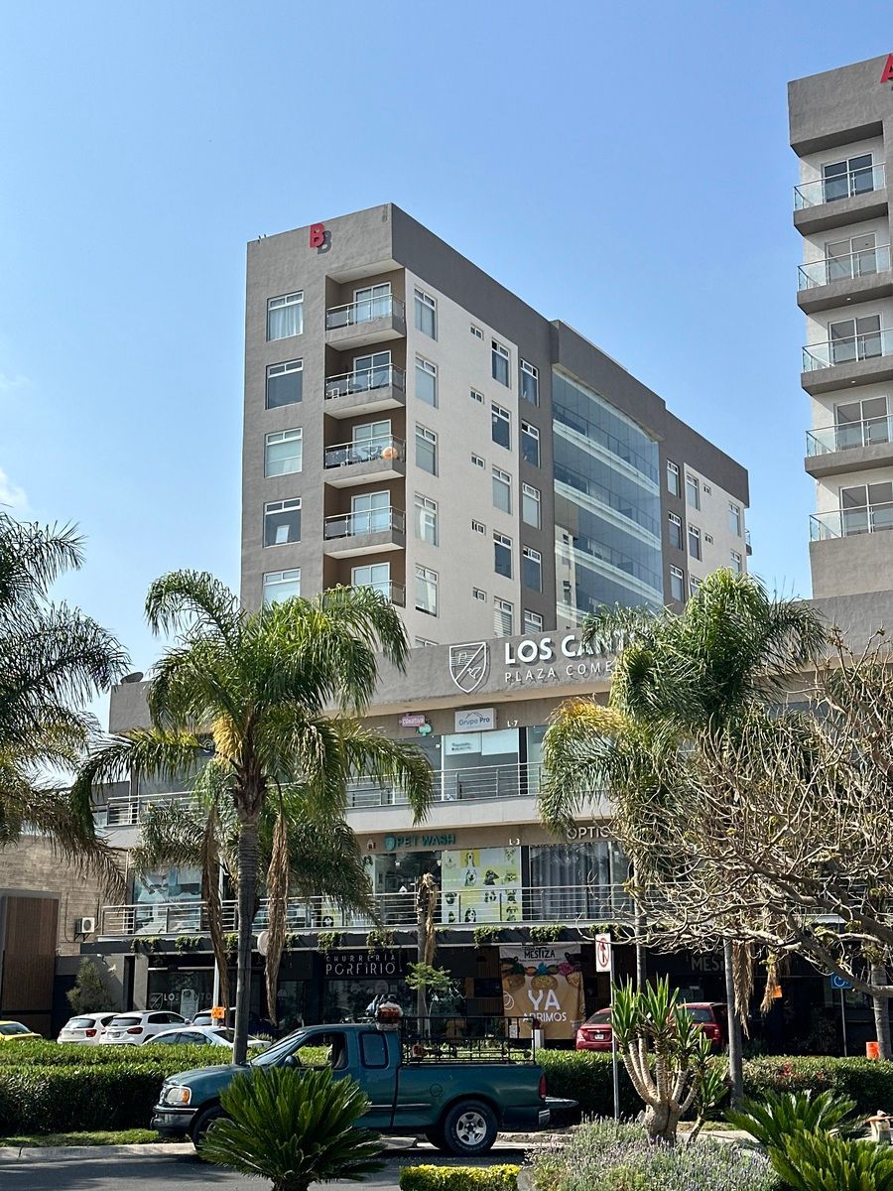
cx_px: 446
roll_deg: -0.2
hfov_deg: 30.3
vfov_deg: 39.7
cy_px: 596
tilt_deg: +13.4
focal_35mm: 48
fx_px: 1651
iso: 64
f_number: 1.78
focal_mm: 6.86
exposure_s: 1/4566
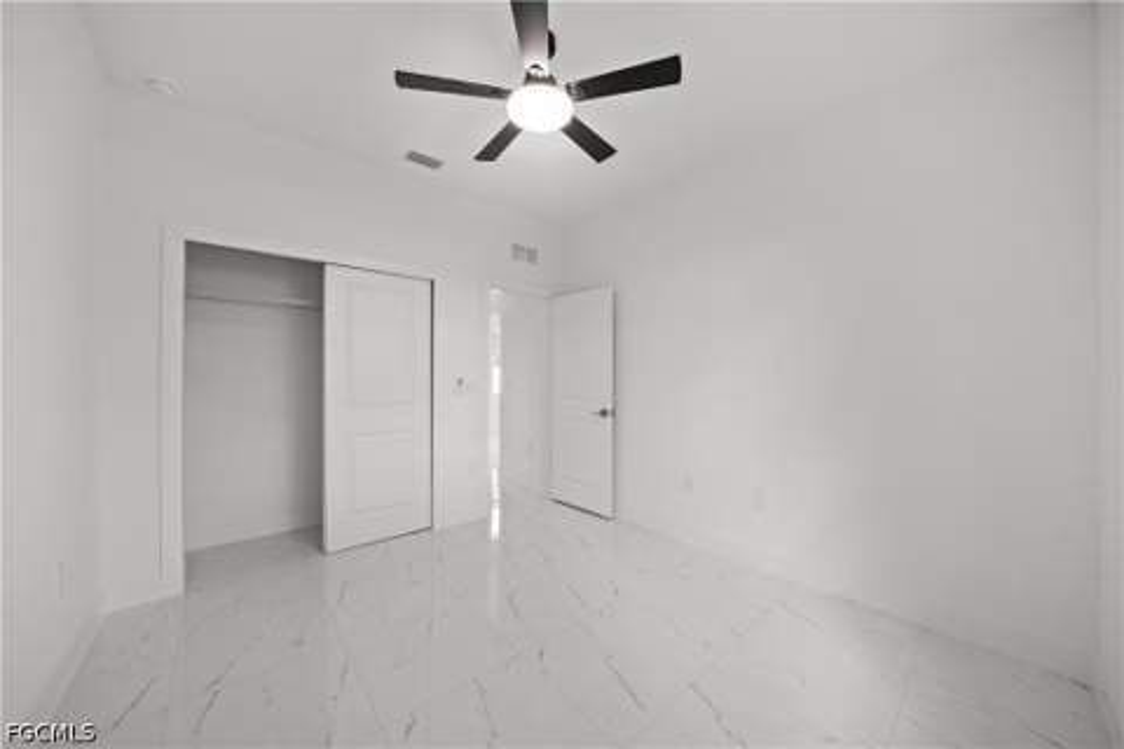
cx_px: 562
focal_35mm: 12
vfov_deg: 90.0
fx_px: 375
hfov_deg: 112.6
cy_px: 374
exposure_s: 1/50
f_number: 5.6
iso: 800
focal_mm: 12
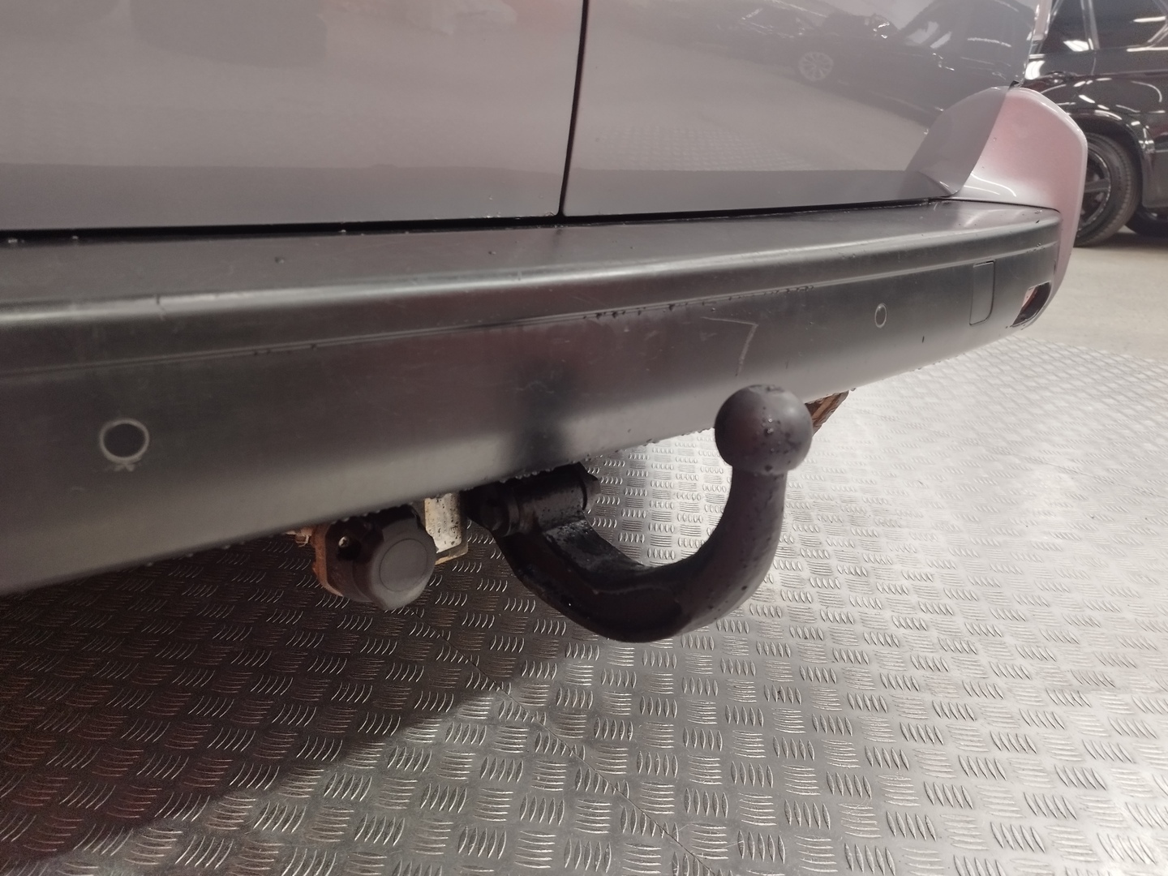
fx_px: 844
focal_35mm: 25
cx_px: 584
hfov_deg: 69.4
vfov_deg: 54.9
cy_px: 438
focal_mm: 5.95
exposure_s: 1/50
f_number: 1.89
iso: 210
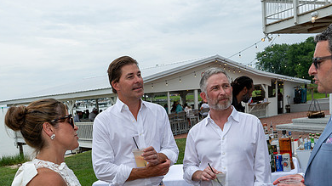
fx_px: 361
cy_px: 168
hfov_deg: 49.4
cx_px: 163
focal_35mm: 41
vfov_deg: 27.9
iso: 125
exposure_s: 1/250
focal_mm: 24
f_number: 7.1
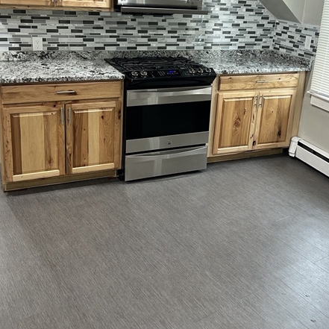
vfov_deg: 41.3
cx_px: 179
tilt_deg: -16.1
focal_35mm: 40
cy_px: 107
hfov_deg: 41.8
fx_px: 430
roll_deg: -4.1
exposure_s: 1/60
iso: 160
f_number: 1.5
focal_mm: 5.7
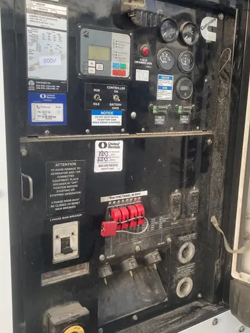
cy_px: 169
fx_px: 375
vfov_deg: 47.8
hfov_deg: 36.6
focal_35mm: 39
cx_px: 161
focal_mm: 3.99
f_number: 1.8
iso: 100
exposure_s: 1/60
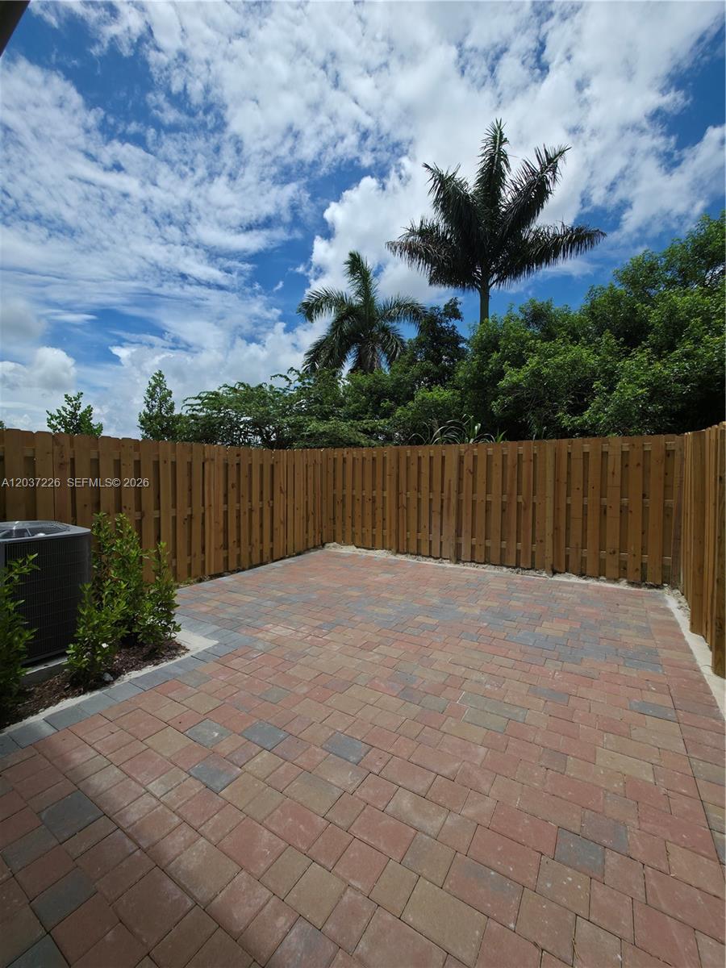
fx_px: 364
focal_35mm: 13
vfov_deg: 106.2
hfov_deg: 89.9
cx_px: 363
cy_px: 484
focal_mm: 2.2
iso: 20
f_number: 1.9
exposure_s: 1/1910
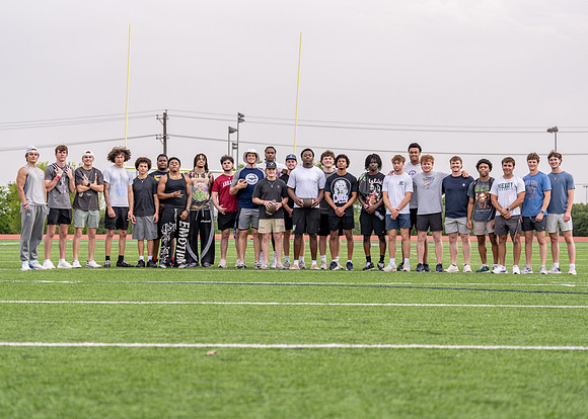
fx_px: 1439
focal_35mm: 86
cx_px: 298
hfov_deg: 23.1
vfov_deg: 16.6
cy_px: 209
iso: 100
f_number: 2.8
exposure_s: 1/640
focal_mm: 70
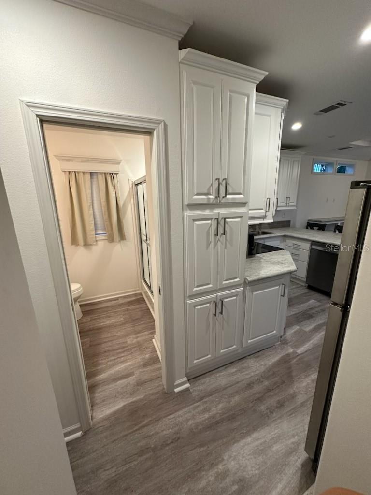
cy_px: 248
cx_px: 186
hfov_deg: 85.7
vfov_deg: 102.1
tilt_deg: -13.5
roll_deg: +1.2
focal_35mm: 14
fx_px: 200
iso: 160
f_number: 2.2
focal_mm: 2.22
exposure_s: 1/60
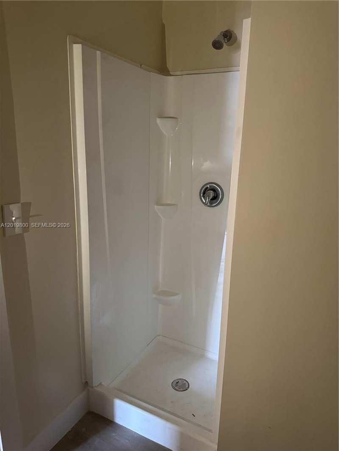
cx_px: 170
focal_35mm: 24
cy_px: 226
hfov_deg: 56.8
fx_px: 313
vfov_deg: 71.6
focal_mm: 6.76
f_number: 1.78
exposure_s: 1/40
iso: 800
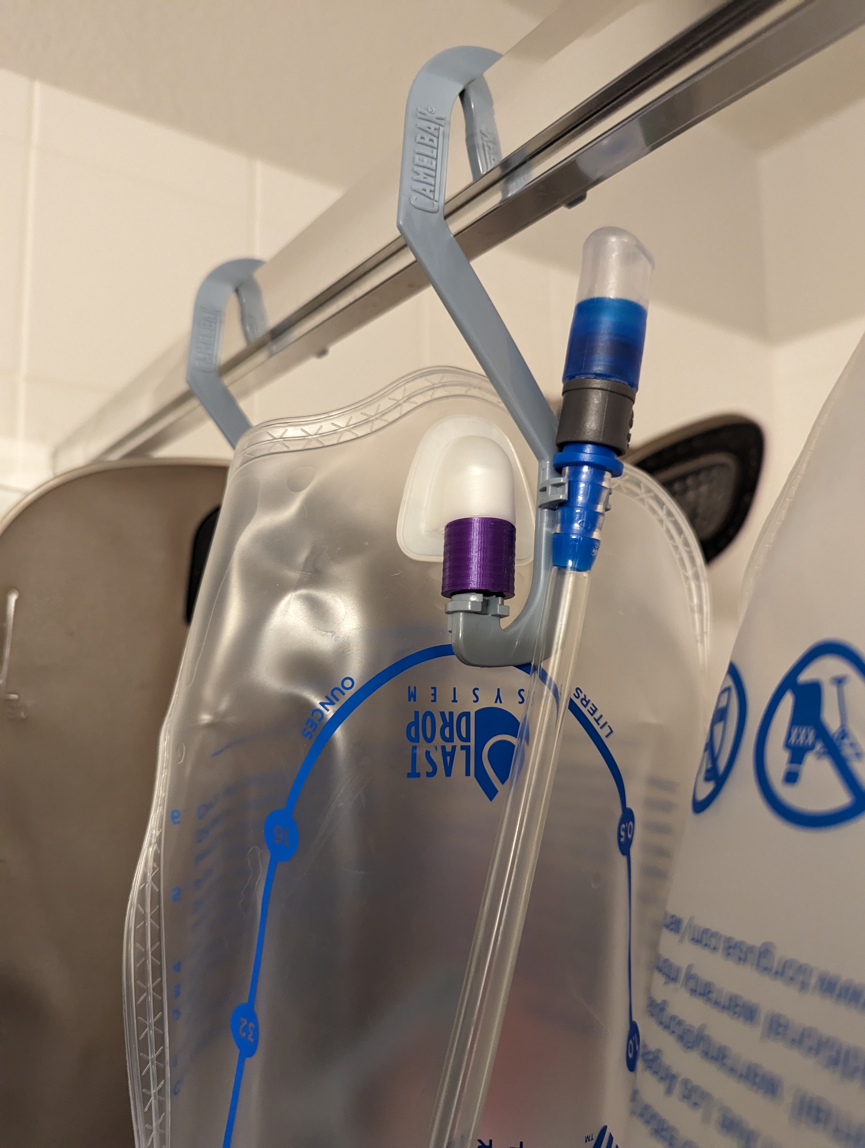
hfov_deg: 56.9
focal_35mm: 24
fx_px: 798
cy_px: 574
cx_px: 432
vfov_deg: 71.5
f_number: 1.85
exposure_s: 1/60
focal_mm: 6.81
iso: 1231
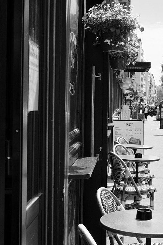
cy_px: 91
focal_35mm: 70
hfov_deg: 19.4
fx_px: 476
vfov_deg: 28.7
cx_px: 105
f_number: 5.6
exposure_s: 1/750
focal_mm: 21.1
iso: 400
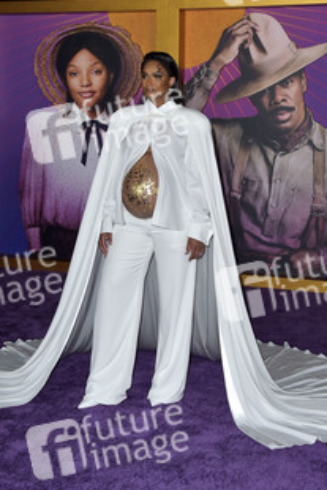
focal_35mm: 58
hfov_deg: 23.4
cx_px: 154
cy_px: 205
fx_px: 789
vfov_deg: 34.4
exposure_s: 1/250
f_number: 6.3
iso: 500
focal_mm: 45
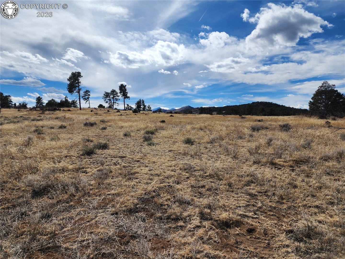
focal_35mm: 23
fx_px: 229
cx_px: 172
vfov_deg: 58.9
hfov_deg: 73.9
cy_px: 130
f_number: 1.8
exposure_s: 1/2790
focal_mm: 6.4
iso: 12
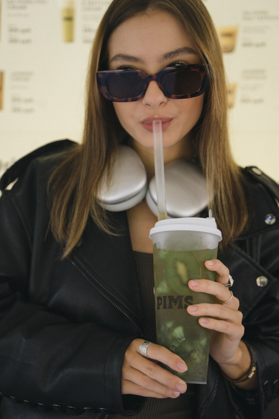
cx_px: 140
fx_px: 651
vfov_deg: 35.6
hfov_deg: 24.2
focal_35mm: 56
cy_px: 210
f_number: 3.2
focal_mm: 56
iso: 160
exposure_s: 1/100
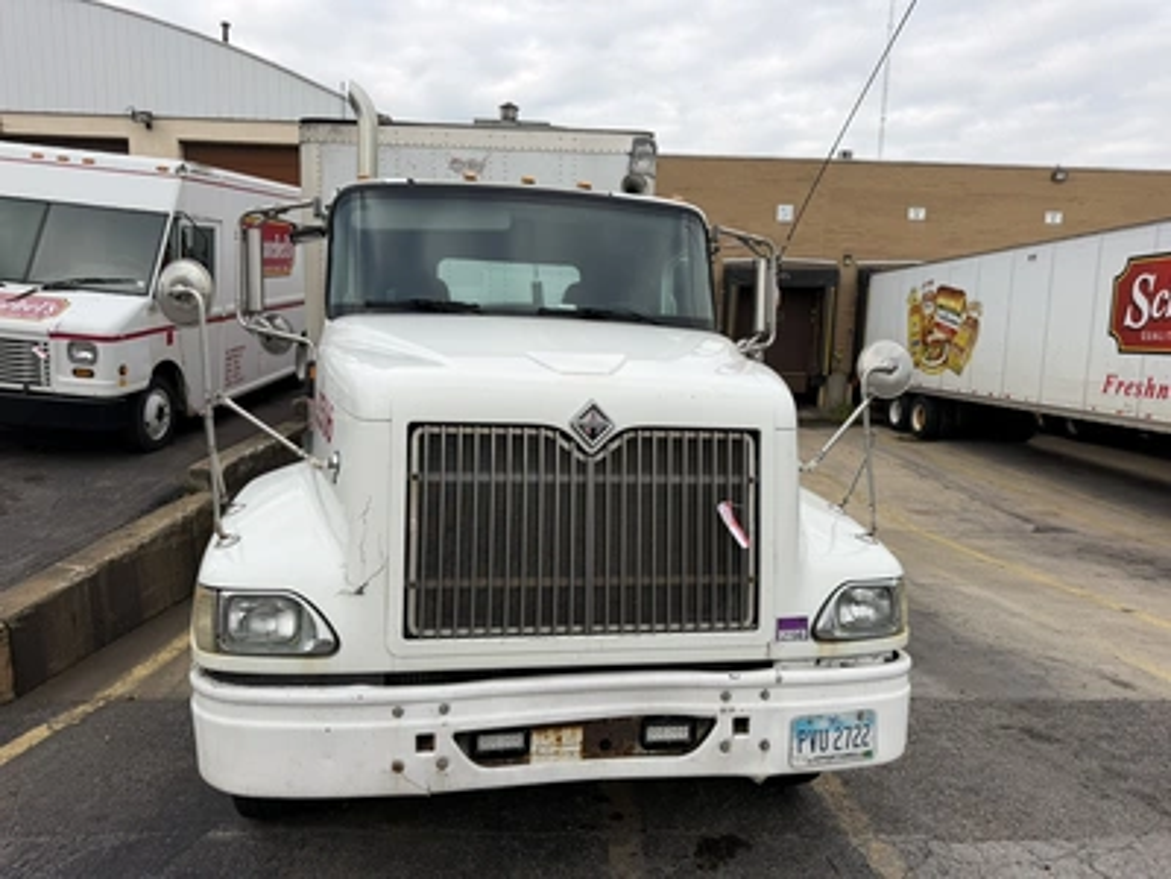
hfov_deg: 71.6
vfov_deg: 56.8
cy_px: 440
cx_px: 586
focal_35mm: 24
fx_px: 812
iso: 80
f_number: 1.78
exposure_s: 1/1522
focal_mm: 6.76
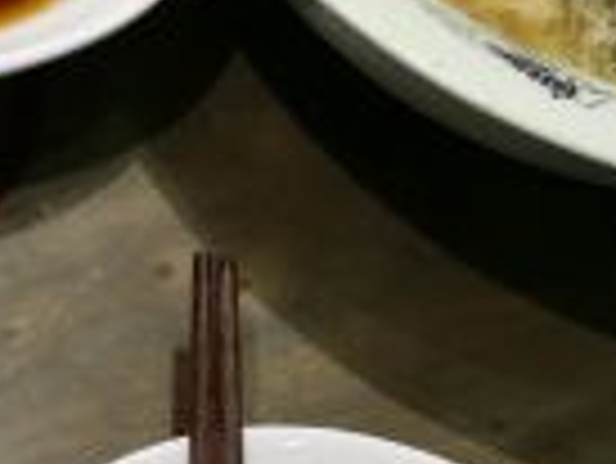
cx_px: -477
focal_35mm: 138
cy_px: -34
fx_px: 2458
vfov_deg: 10.6
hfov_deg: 13.0
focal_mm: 4.5
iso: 160
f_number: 2.2
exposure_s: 1/33.3
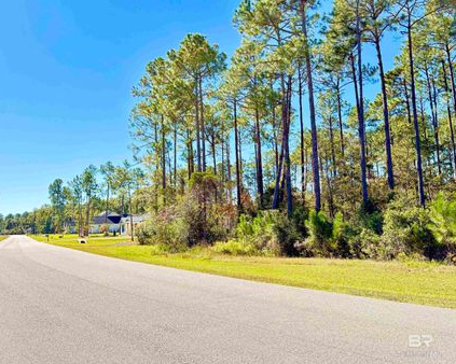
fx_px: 405
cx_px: 195
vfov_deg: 48.4
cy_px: 170
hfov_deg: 58.5
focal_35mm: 30
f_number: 1.6
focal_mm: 5.96
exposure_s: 1/873
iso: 64
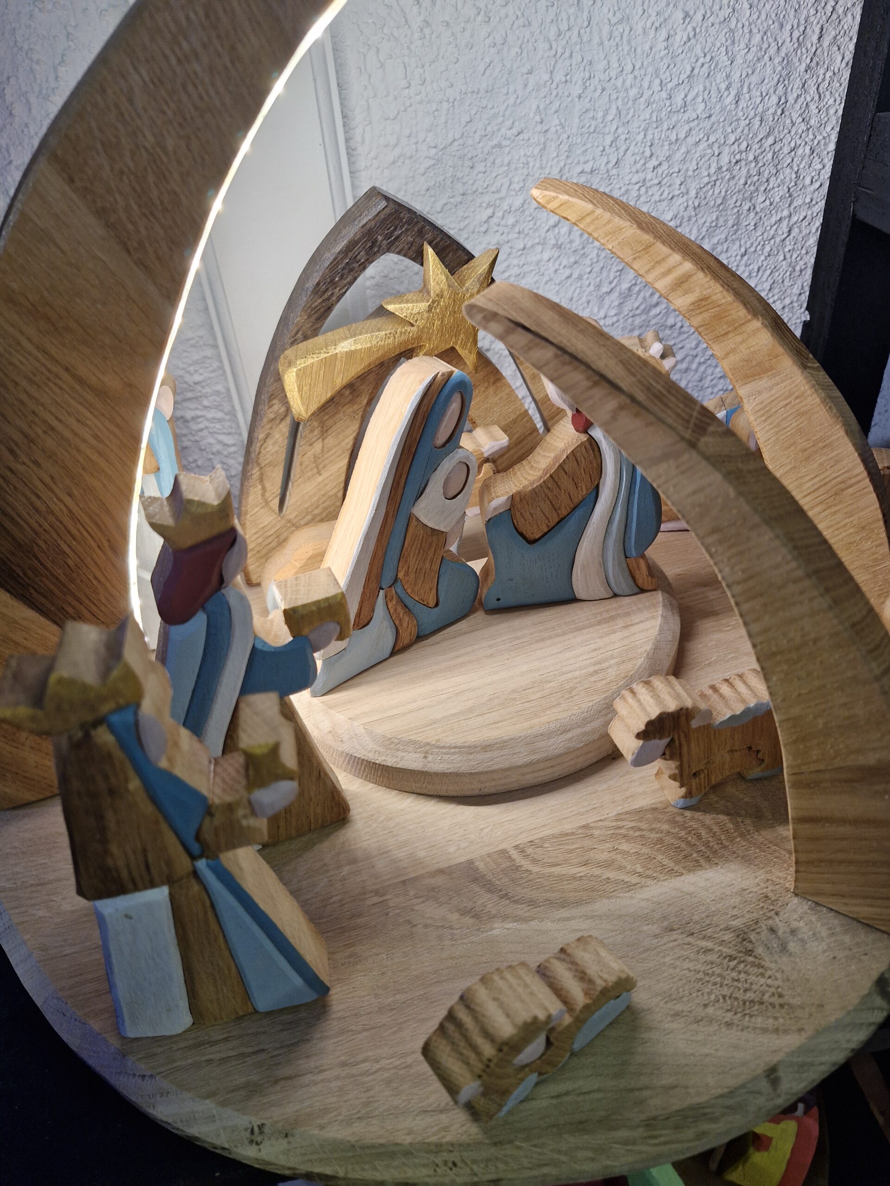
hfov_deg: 58.9
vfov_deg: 73.9
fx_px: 788
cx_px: 445
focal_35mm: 23
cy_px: 593
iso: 160
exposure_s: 1/100
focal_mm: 5.54
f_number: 1.8
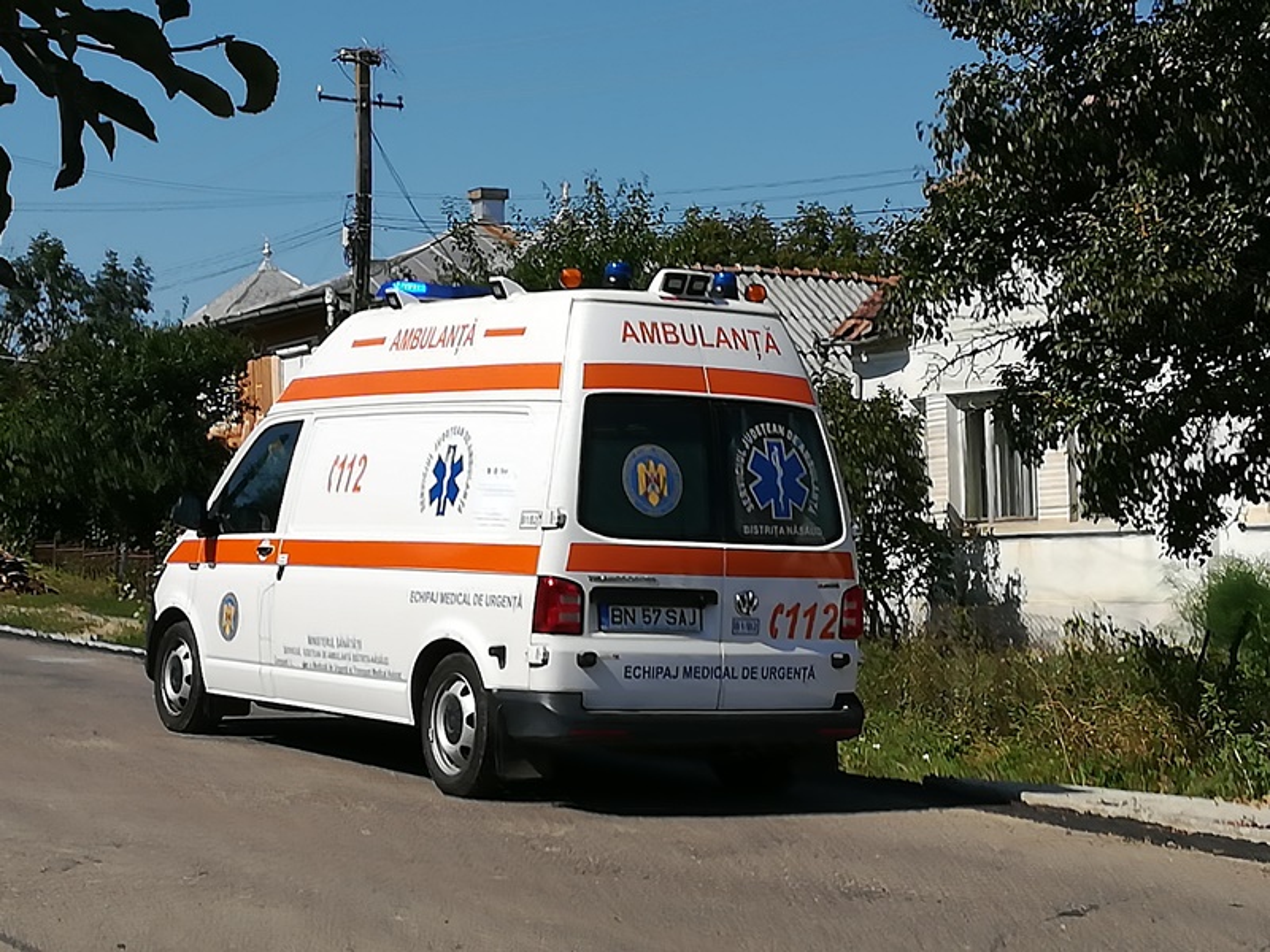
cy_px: 476
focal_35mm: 78
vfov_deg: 18.9
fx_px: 2862
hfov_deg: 25.0
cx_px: 635
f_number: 2.2
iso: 50
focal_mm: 3.83
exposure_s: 1/1818
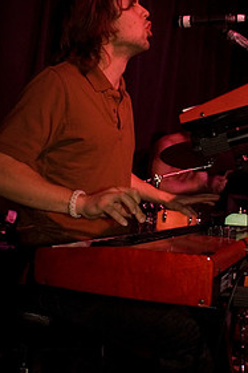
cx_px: 184
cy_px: 190
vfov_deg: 41.1
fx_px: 497
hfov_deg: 27.7
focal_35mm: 48
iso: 800
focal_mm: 20
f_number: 2.8
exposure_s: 1/25
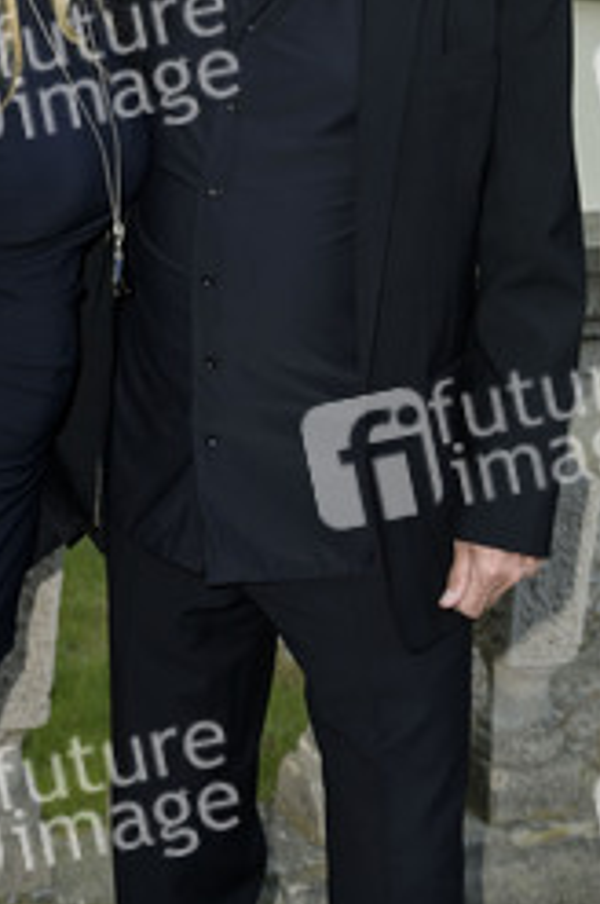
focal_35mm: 68
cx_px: 157
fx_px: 1705
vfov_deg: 29.4
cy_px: 260
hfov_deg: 19.8
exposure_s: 1/200
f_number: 5.6
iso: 1000
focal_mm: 42
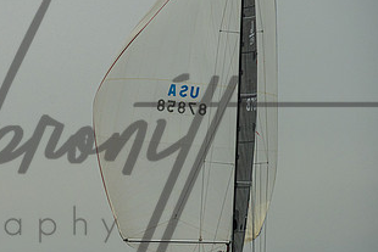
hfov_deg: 6.8
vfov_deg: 4.5
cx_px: 0
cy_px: 167
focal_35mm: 303
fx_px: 3183
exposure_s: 1/4000
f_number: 6.3
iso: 400
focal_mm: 135
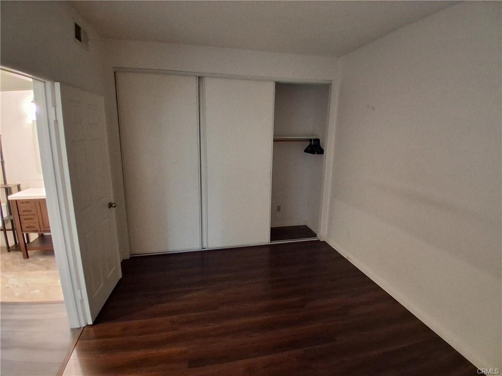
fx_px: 247
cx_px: 251
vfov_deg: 74.7
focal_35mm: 17
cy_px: 188
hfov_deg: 91.0
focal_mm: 1.4
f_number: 2.2
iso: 400
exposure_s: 1/20
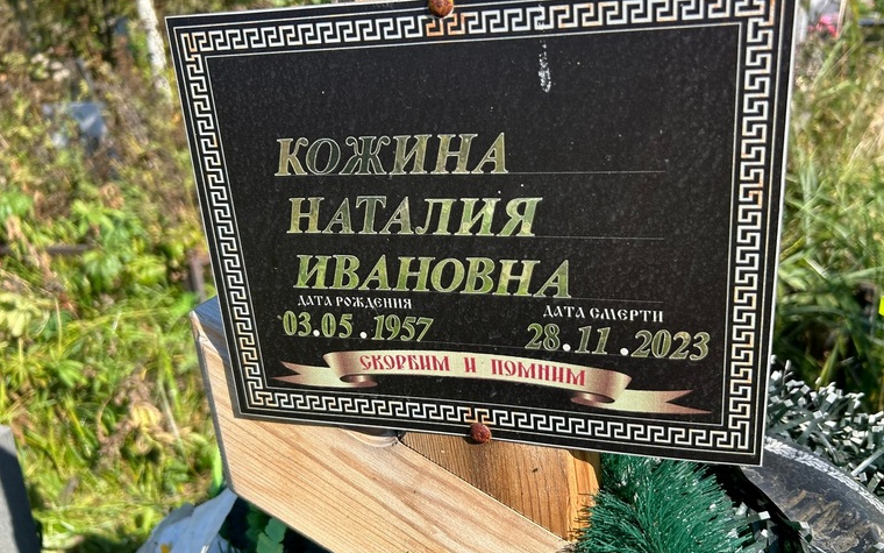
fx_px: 699
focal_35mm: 29
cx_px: 461
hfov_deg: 64.6
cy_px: 261
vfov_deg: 43.1
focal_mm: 5.7
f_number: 1.5
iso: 50
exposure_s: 1/1344
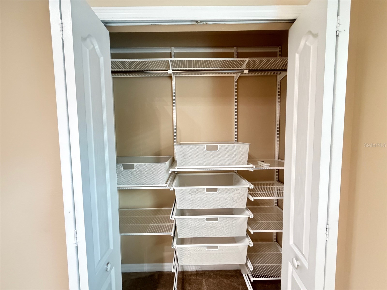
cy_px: 145
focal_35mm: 14
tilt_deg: -3.0
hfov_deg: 102.1
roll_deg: +1.0
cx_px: 194
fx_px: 157
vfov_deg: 85.7
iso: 1250
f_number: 2.2
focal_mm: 2.22
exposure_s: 1/40
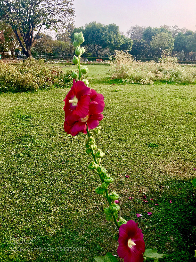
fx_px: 219
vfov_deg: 61.7
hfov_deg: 48.2
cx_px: 98
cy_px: 131
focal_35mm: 29
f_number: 2.2
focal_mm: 4.15
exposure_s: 1/463
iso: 25
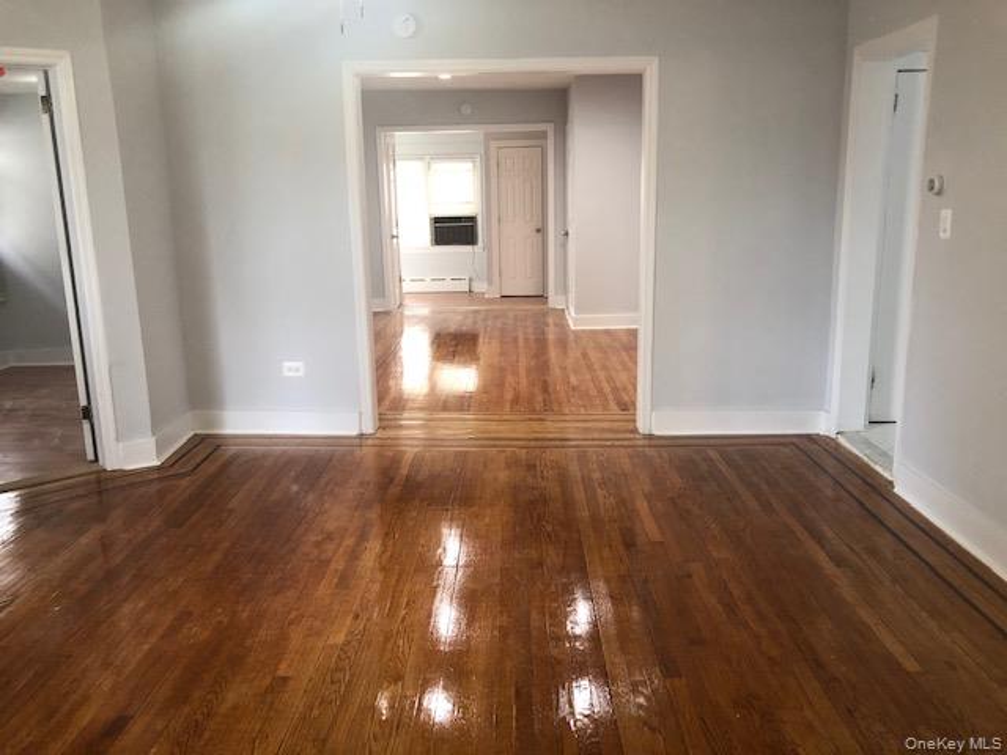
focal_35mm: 28
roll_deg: +1.4
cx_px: 504
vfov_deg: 49.7
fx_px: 815
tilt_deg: -11.5
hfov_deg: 63.4
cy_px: 378
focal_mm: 3.99
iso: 40
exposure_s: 1/17
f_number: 1.8
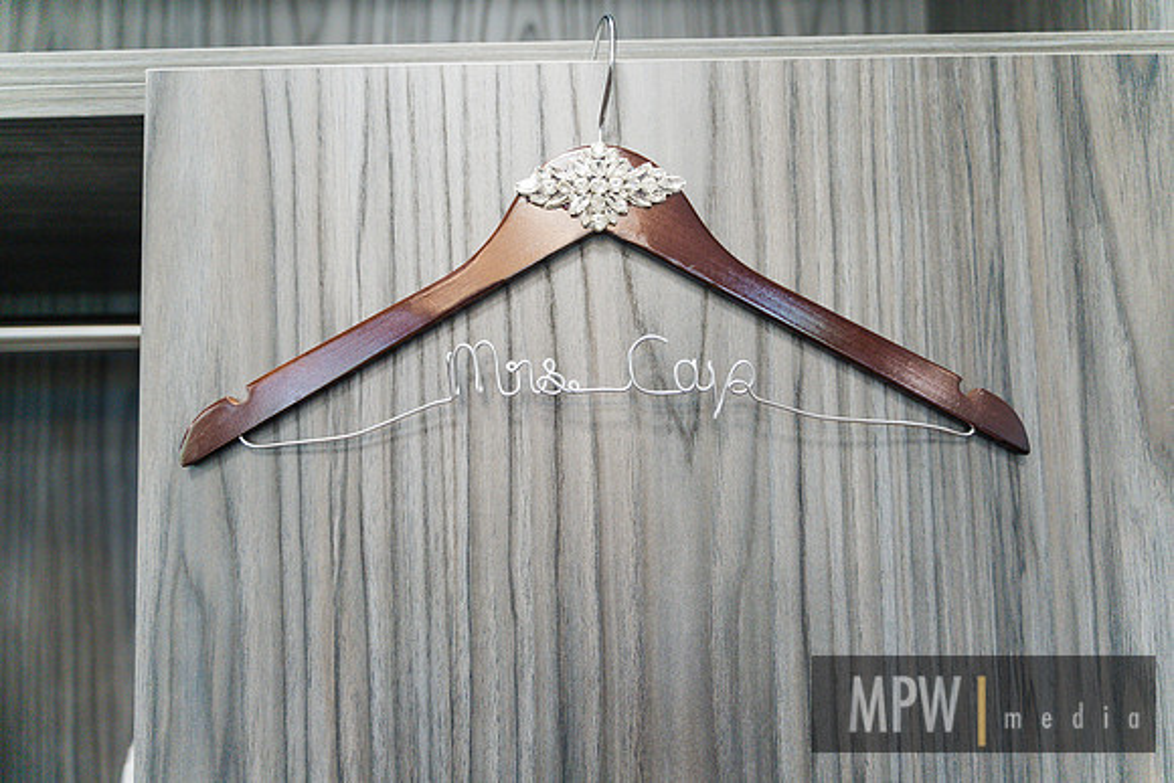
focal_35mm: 29
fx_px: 946
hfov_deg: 63.6
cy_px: 392
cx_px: 587
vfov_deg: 45.0
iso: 2000
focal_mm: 29
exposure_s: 1/125
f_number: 2.8
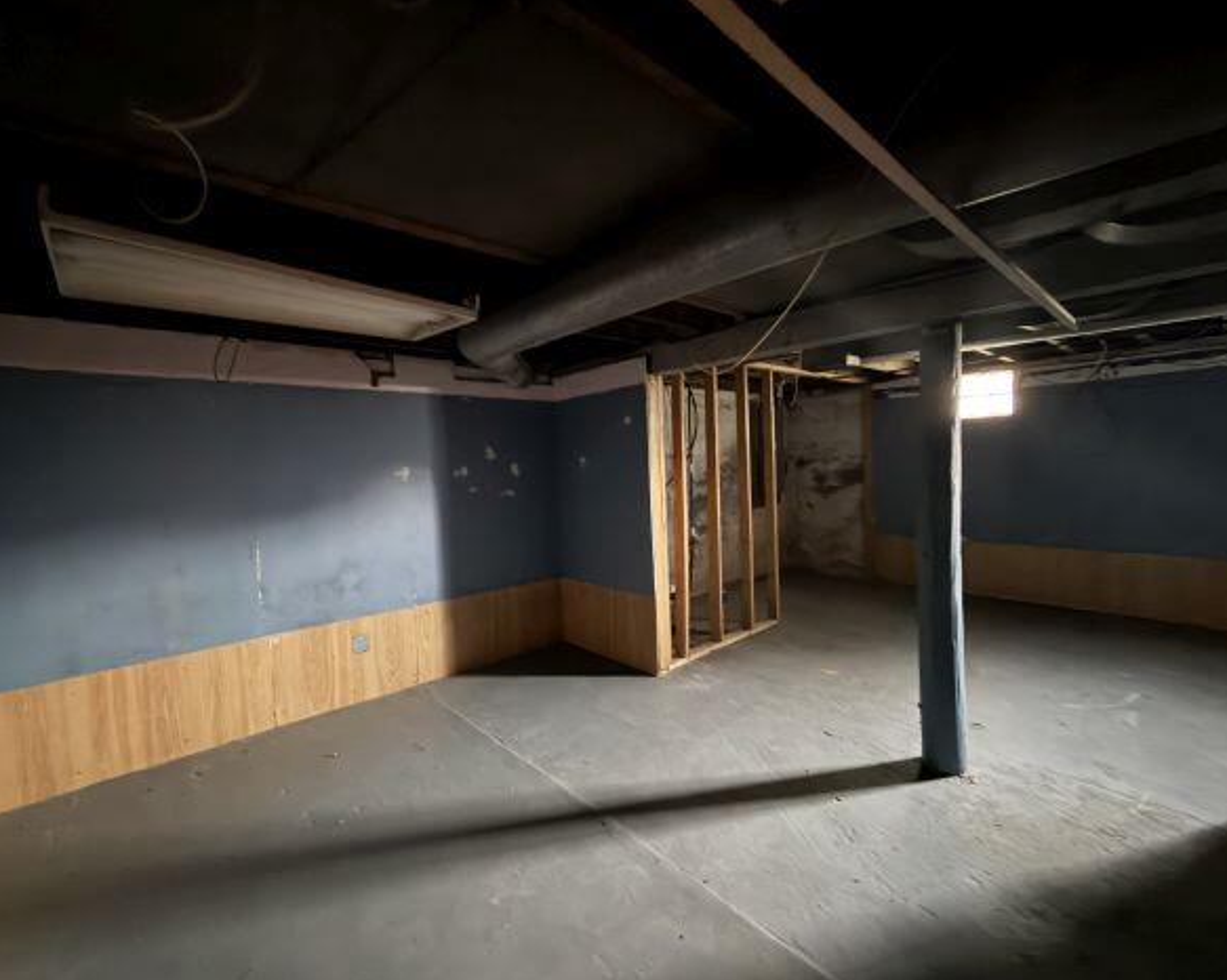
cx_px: 585
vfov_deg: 84.0
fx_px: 545
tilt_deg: -1.3
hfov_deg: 96.7
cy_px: 484
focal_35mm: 15
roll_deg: +2.8
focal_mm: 2.22
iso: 1250
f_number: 2.2
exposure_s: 1/11
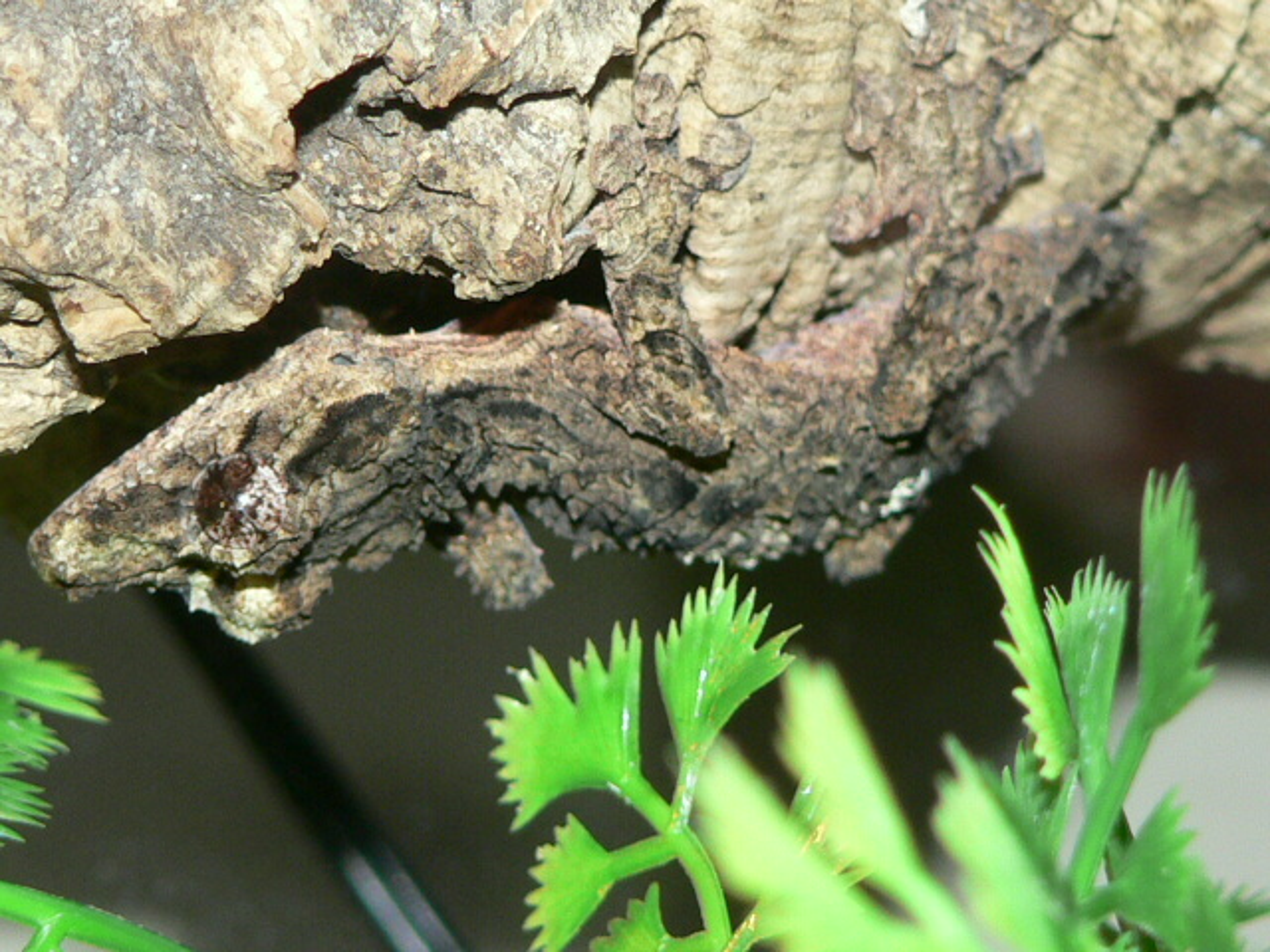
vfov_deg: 18.7
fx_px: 2898
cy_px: 476
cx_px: 635
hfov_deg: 24.7
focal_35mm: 79
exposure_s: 1/60
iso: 100
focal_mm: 13.1
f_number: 3.2
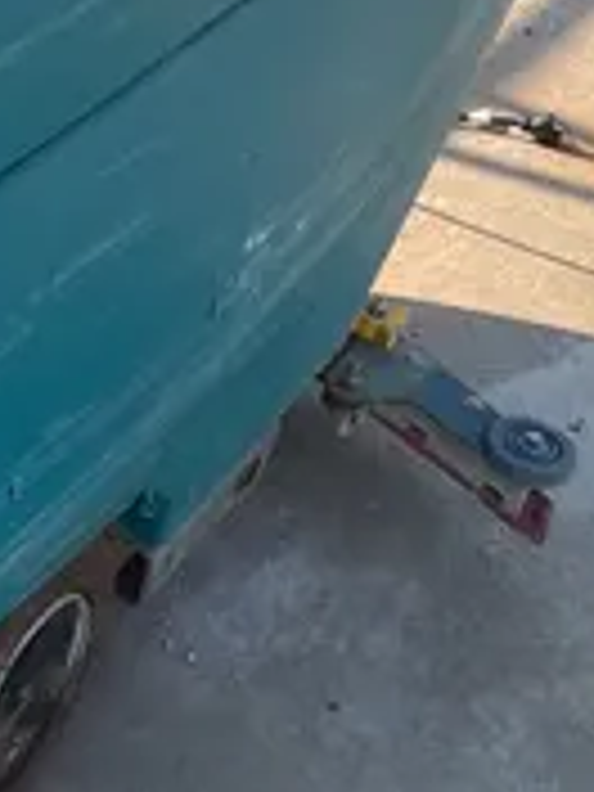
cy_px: 335
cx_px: -338
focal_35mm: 108
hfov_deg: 12.9
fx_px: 2471
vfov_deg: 18.2
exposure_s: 1/1667
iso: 32
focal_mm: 4.2
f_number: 1.6
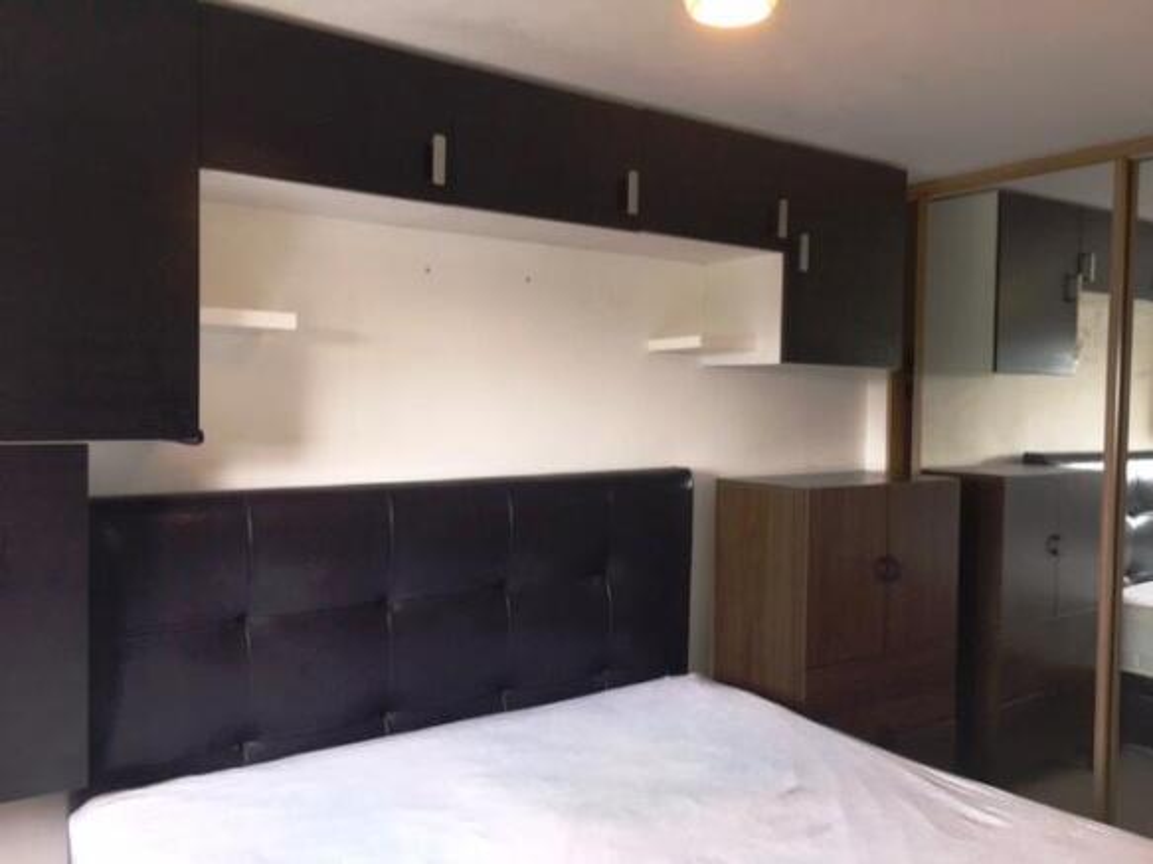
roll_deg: -1.2
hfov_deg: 61.7
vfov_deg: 48.2
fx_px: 966
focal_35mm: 29
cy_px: 432
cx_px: 576
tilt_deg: -2.0
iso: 32
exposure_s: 1/33
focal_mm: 4.15
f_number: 2.2
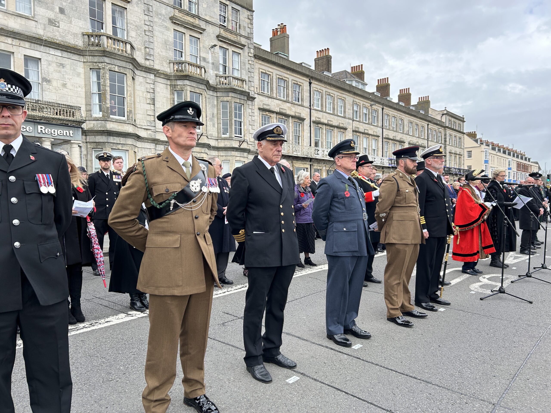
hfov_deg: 67.3
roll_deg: +1.7
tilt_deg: -2.4
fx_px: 414
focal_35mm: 26
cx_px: 276
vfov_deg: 53.1
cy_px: 206
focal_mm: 5.7
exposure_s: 1/513
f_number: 1.5
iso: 50
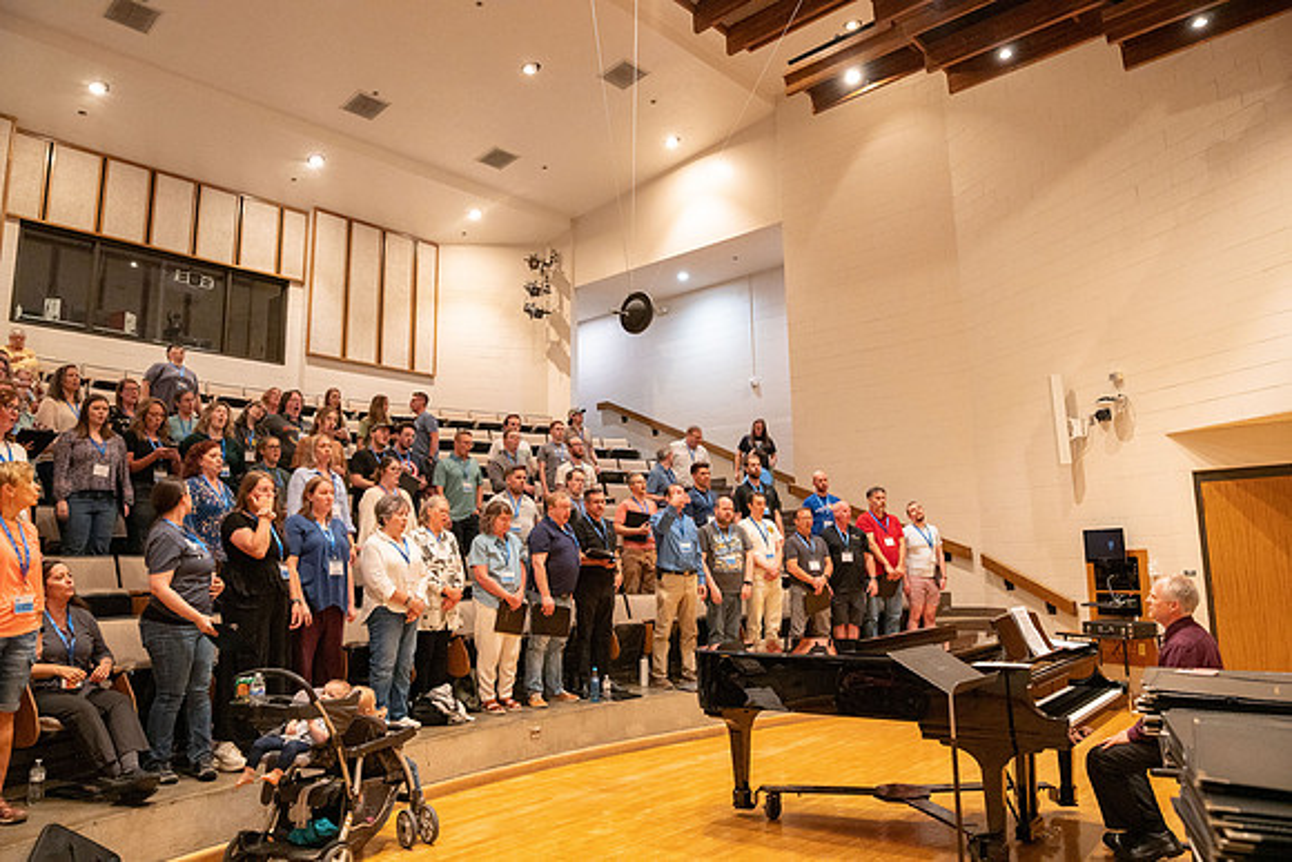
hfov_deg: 73.7
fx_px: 861
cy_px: 431
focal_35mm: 24
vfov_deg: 53.2
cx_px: 646
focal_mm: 24
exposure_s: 1/125
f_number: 5.6
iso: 1600
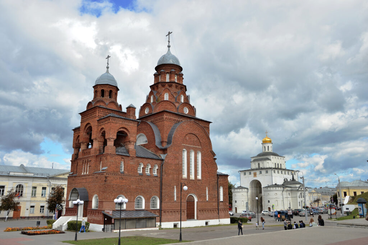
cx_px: 184
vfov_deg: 41.6
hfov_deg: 59.5
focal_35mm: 32
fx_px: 322
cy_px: 122
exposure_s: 1/640
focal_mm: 21
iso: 100
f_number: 3.8
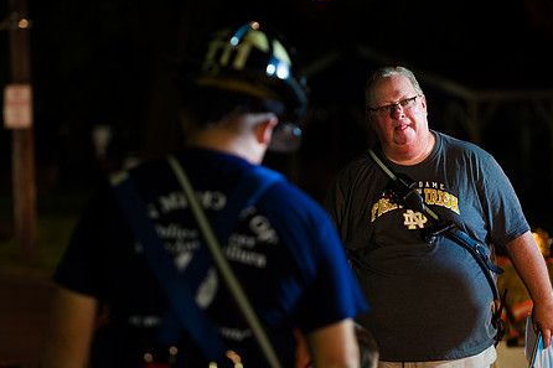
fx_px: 2795
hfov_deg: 11.3
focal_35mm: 182
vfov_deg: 7.5
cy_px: 211
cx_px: 309
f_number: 3.2
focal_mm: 140
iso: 1600
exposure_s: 1/125
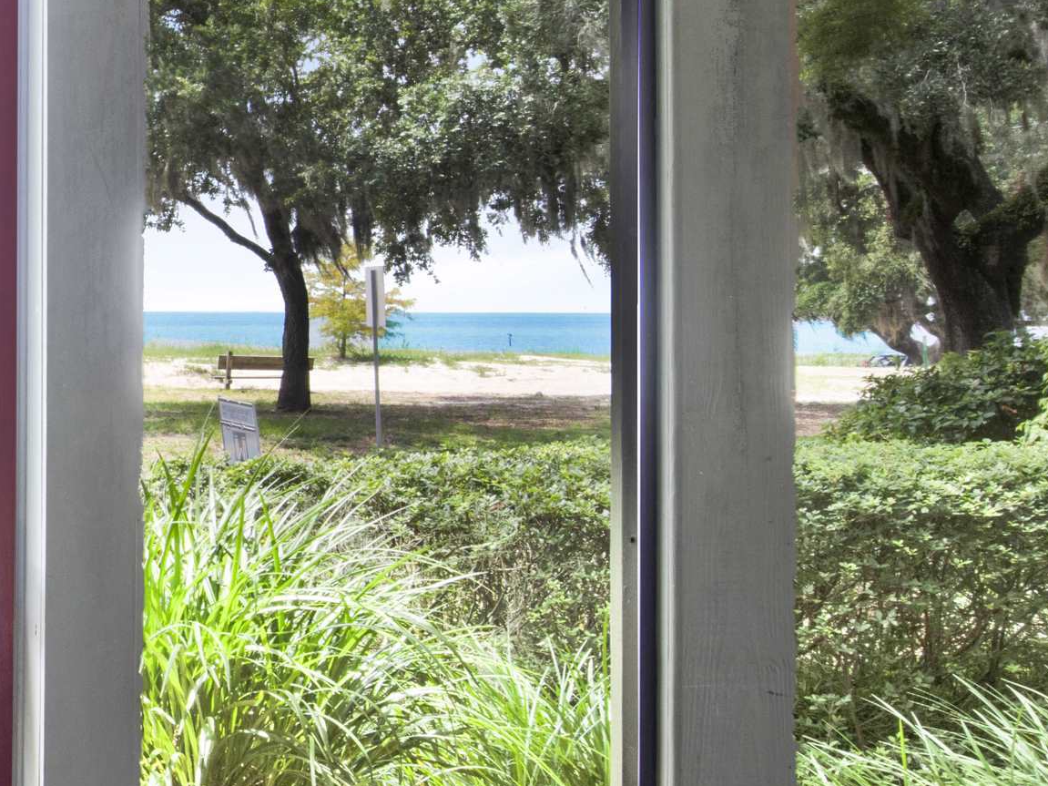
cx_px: -309
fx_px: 1786
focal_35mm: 59
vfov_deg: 24.8
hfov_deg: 27.4
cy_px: 302
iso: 200
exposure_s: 1/2
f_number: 11
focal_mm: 23
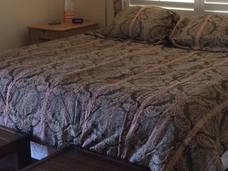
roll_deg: -0.3
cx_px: 140
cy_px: 70
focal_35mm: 69
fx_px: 454
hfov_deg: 28.1
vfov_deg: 21.3
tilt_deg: -16.2
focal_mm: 3.3
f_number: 2.4
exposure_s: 1/30
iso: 80
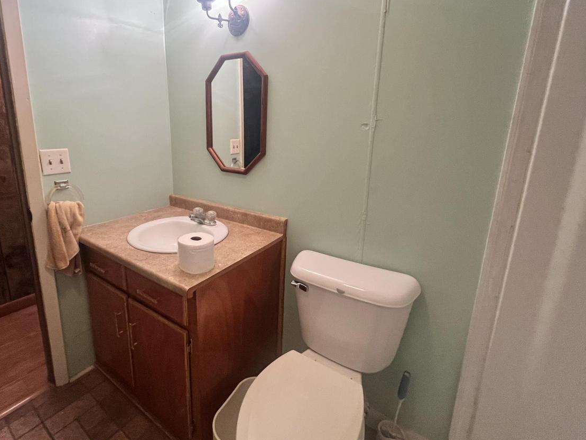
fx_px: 271
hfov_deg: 93.7
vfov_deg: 77.8
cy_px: 192
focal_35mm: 16
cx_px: 247
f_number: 1.8
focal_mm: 1.57
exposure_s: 1/60
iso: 500
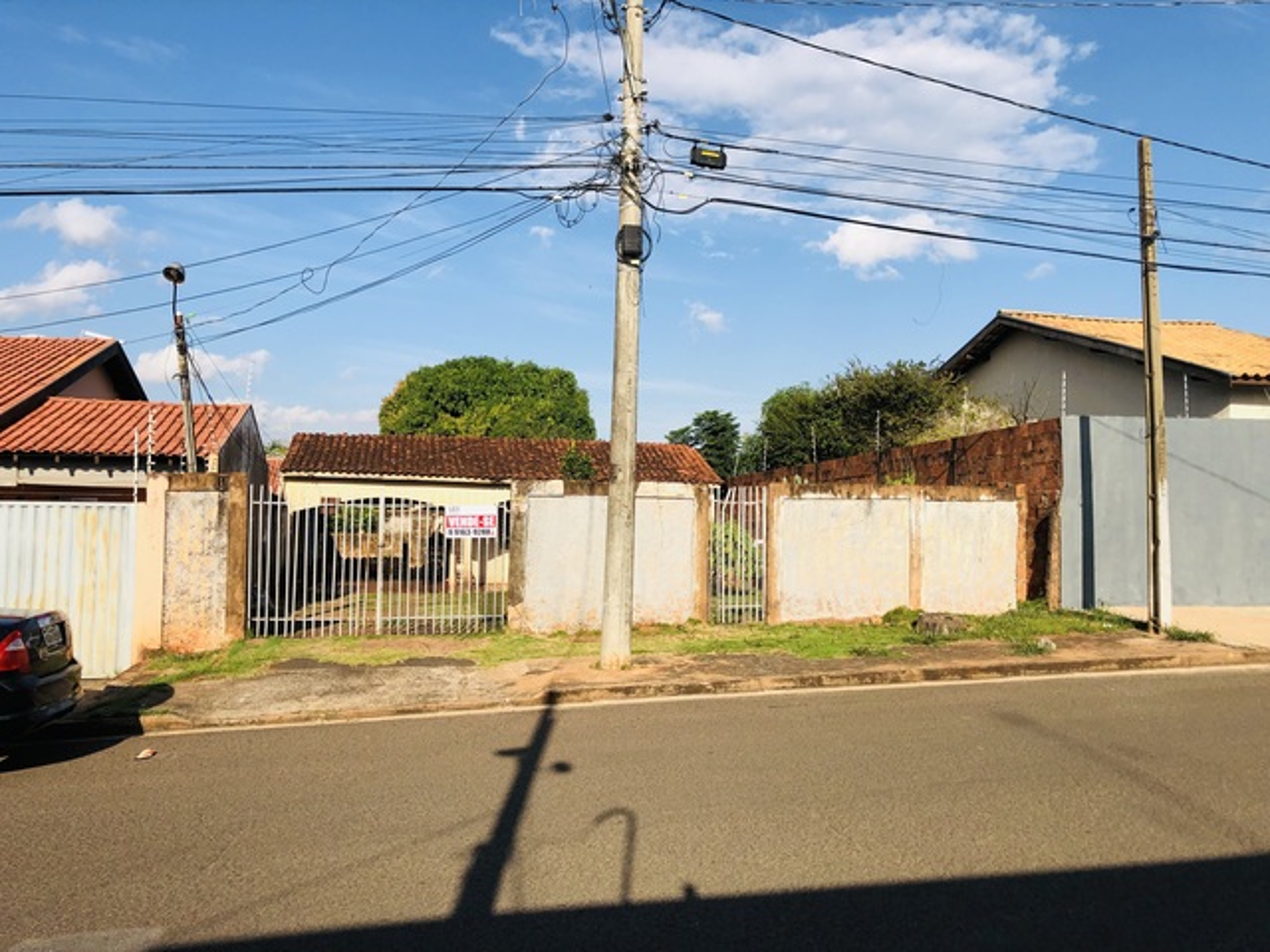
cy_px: 476
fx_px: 1027
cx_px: 635
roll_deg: -1.6
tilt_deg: +1.2
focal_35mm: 28
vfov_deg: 49.7
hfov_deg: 63.4
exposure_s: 1/2558
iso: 20
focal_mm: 3.99
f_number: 1.8
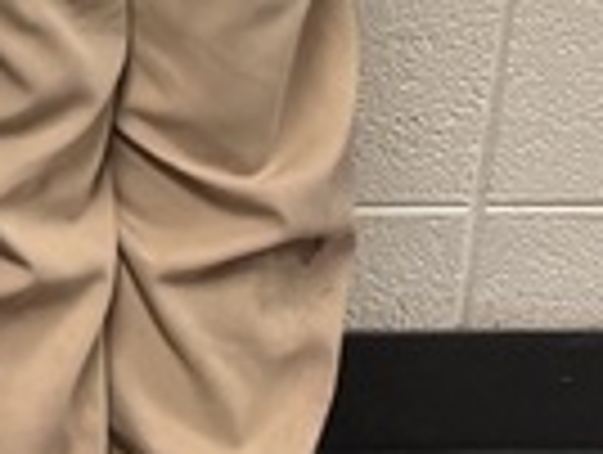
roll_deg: -1.1
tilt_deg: -10.8
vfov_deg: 6.5
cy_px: -1151
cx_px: -1539
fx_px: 3455
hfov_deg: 7.8
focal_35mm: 198
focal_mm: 5.96
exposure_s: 1/60
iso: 200
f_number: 1.6
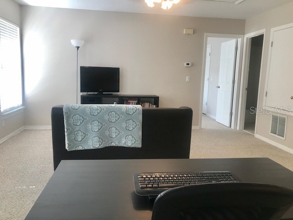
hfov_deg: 63.4
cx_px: 146
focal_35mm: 28
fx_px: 237
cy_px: 110
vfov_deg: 49.7
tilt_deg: -8.4
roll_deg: -1.6
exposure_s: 1/60
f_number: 1.8
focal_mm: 3.99
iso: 25
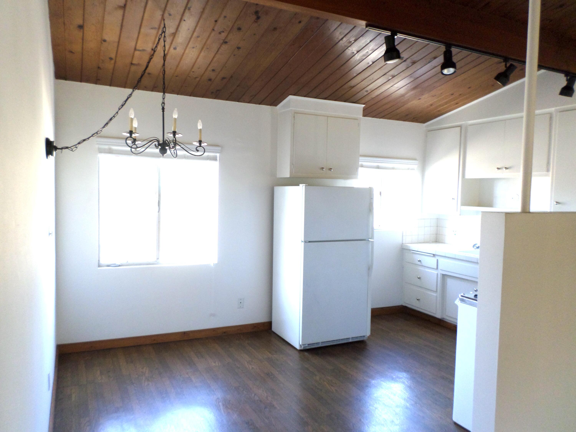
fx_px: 416
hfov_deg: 69.4
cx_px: 288
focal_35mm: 25
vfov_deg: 54.9
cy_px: 216
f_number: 2.5
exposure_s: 1/30
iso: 160
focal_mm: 4.5
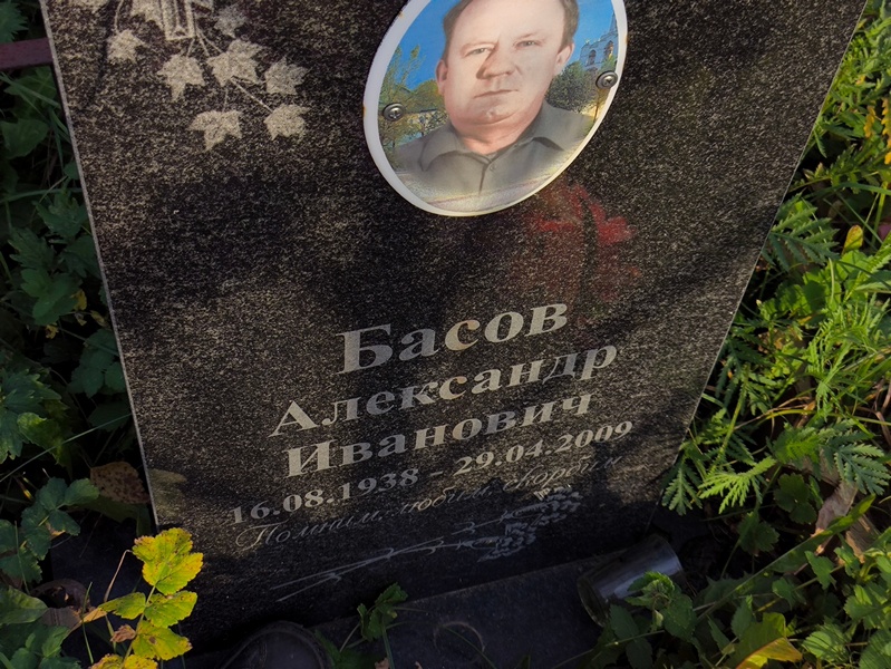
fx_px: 1288
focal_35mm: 50
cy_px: 334
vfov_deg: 29.1
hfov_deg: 38.2
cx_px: 446
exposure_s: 1/612
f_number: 1.7
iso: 50
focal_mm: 4.71
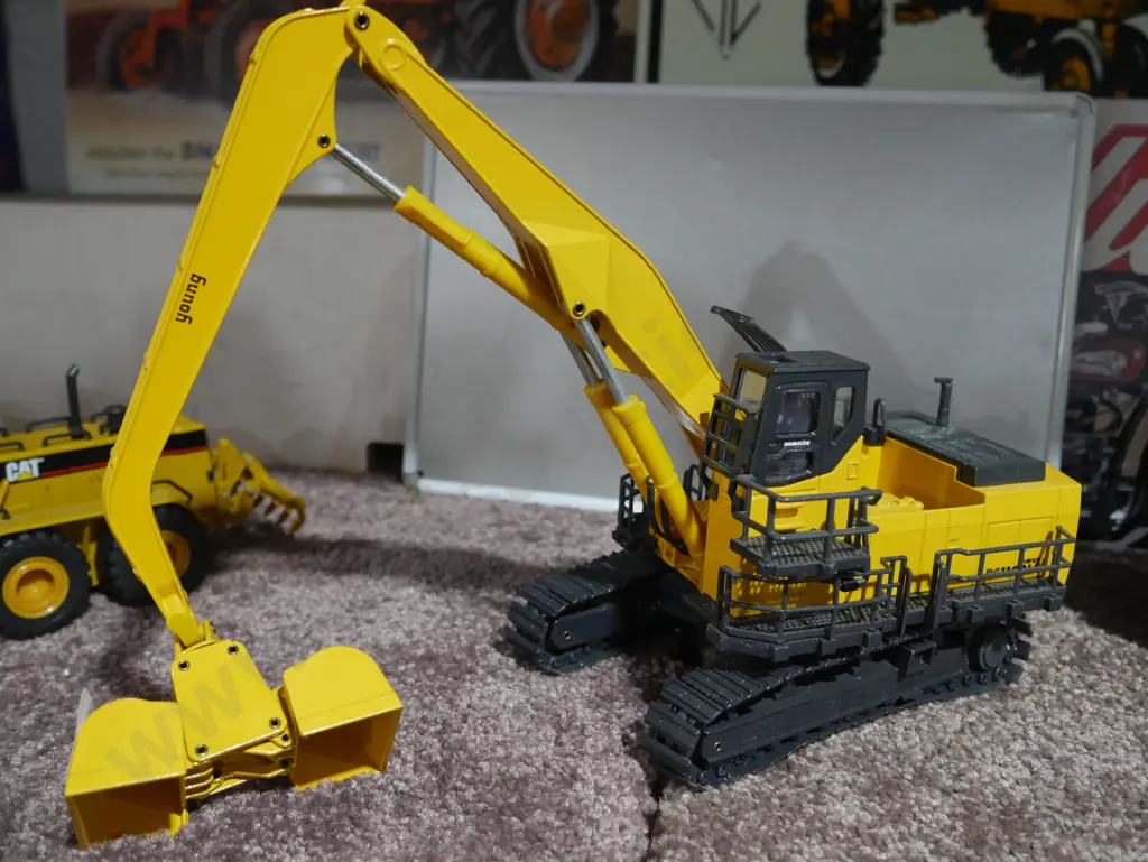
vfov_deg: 41.8
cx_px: 574
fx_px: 1128
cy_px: 431
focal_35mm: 34
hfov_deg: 53.9
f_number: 4
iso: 800
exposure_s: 1/60
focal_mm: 17
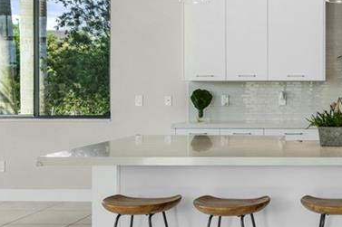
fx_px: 541
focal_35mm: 57
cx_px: 345
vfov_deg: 23.7
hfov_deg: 32.2
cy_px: 88
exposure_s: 1/400
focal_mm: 21
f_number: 8
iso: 400
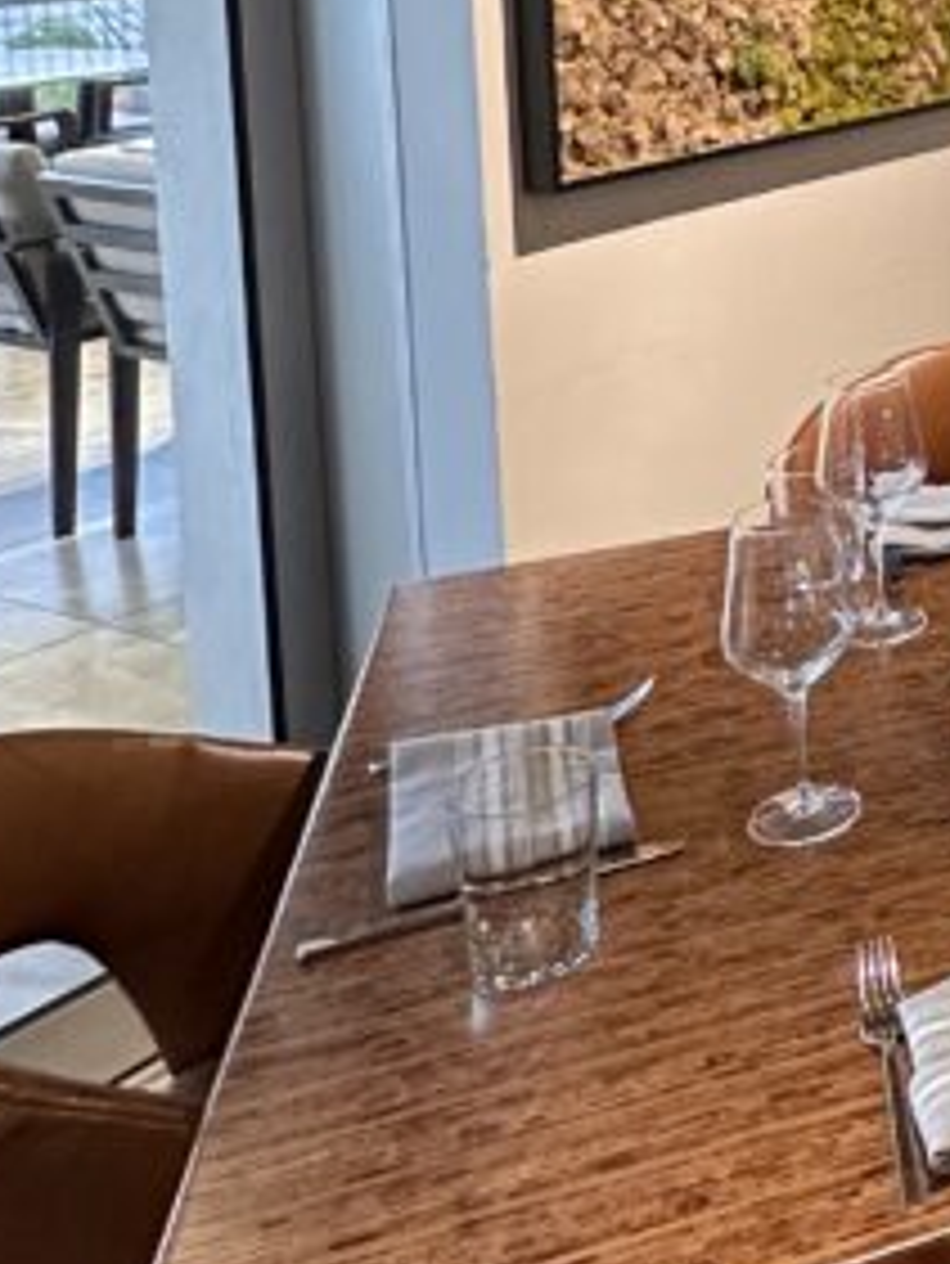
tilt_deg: -4.9
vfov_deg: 33.8
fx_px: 1865
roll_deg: +0.2
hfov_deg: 22.9
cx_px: 1445
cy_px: -36
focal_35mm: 51
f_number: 2.2
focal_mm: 2.22
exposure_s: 1/60
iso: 640
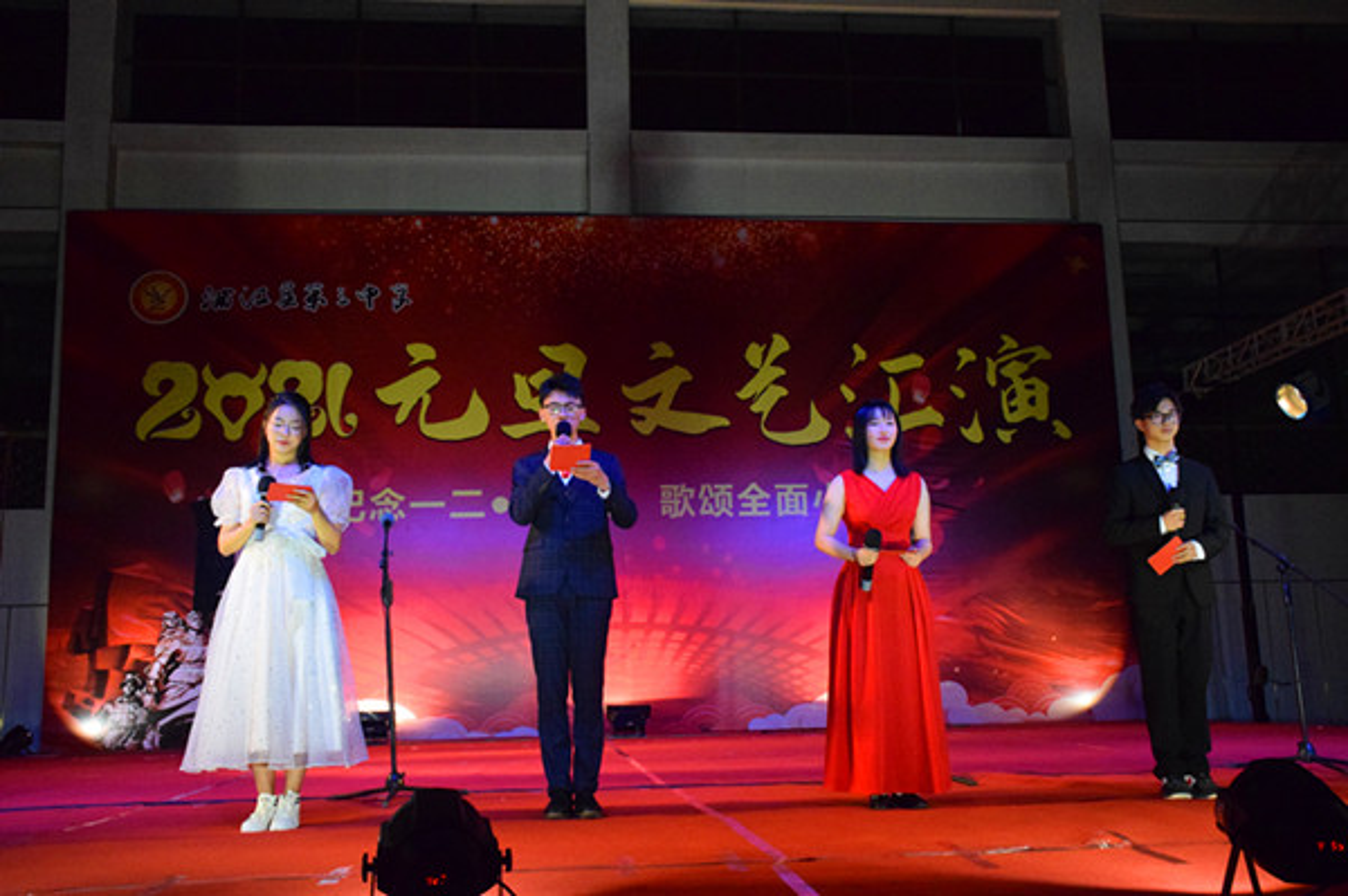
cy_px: 448
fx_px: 1291
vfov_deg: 38.3
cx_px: 674
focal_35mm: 34
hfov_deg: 55.1
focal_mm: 23
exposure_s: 1/400
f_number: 10
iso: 6400
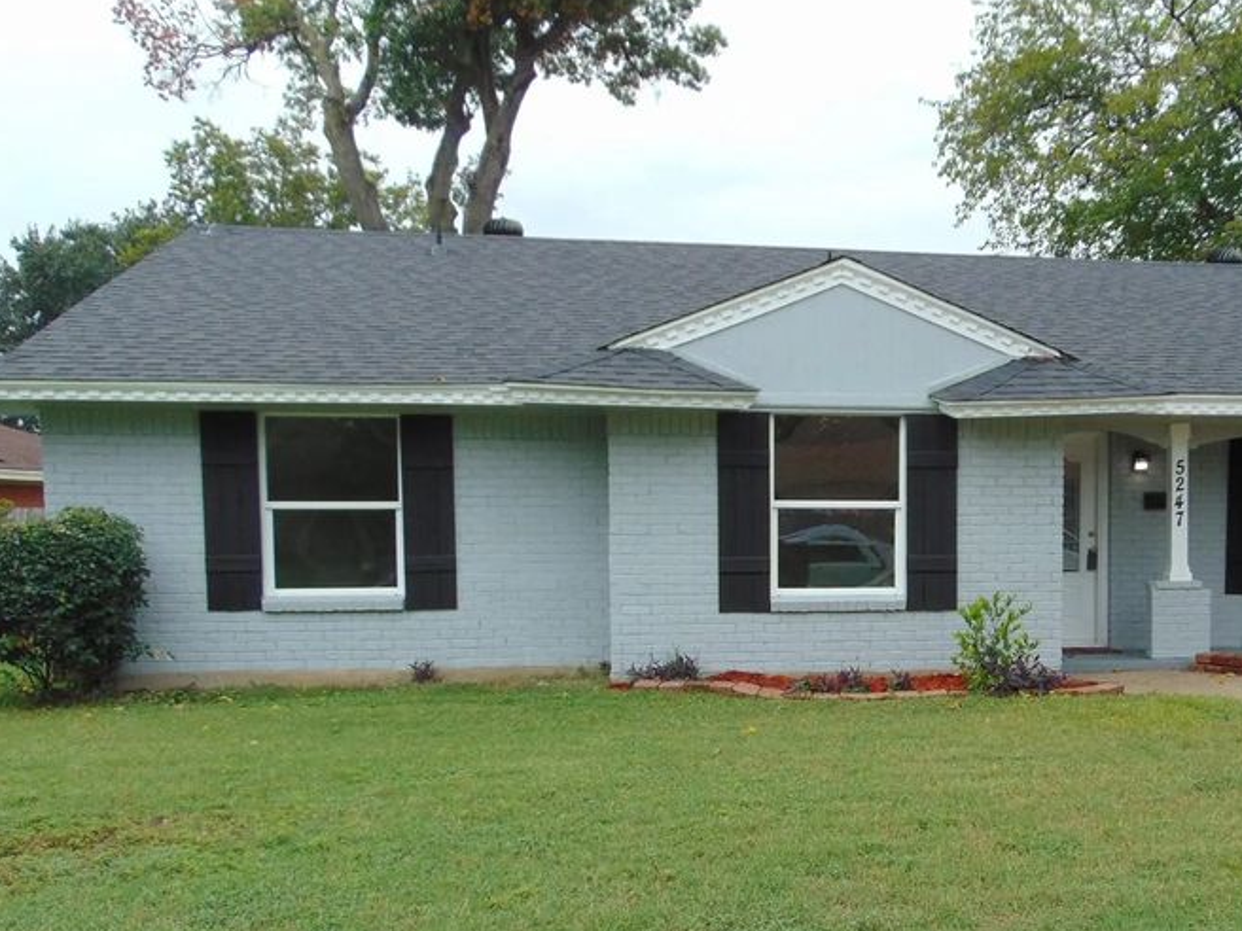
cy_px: 615
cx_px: 901
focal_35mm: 39
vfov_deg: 36.5
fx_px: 1399
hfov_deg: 46.5
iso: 80
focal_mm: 4.5
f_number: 3
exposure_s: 1/320
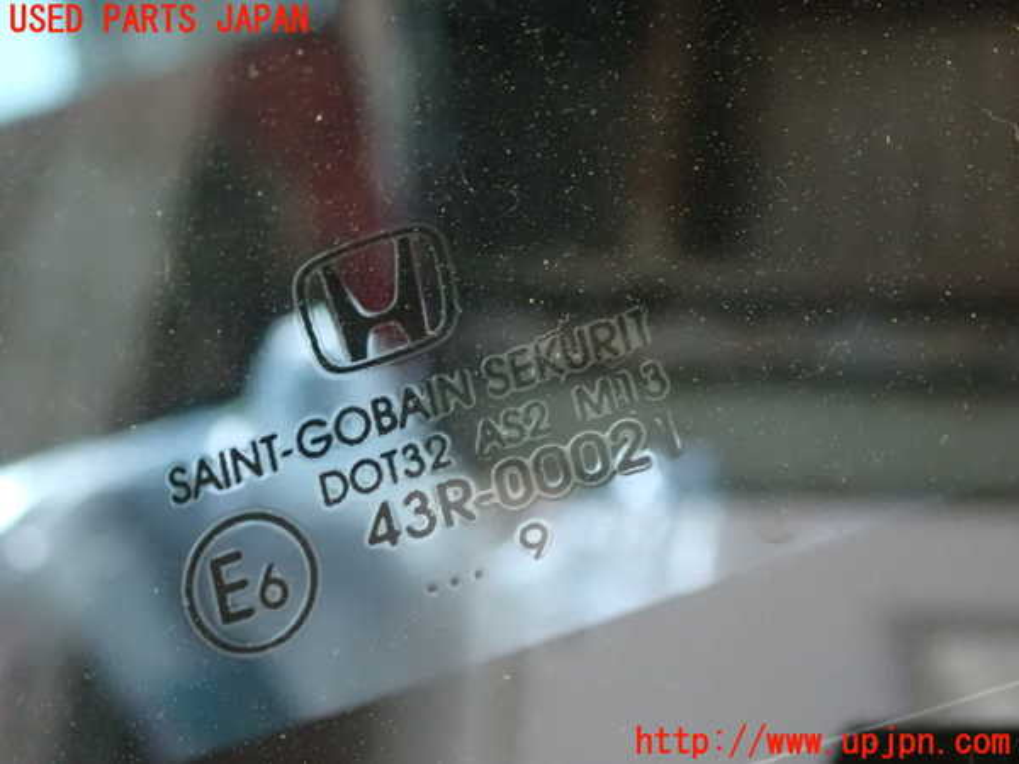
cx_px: 510
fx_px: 2414
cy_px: 382
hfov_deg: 23.8
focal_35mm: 82
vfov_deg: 18.0
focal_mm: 14.62
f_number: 4.3
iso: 1600
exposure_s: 1/15
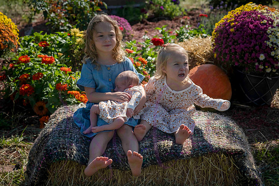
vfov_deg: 16.1
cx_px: 140
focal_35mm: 85
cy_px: 93
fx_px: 659
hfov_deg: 23.9
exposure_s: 1/1250
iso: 400
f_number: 6.3
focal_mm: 85
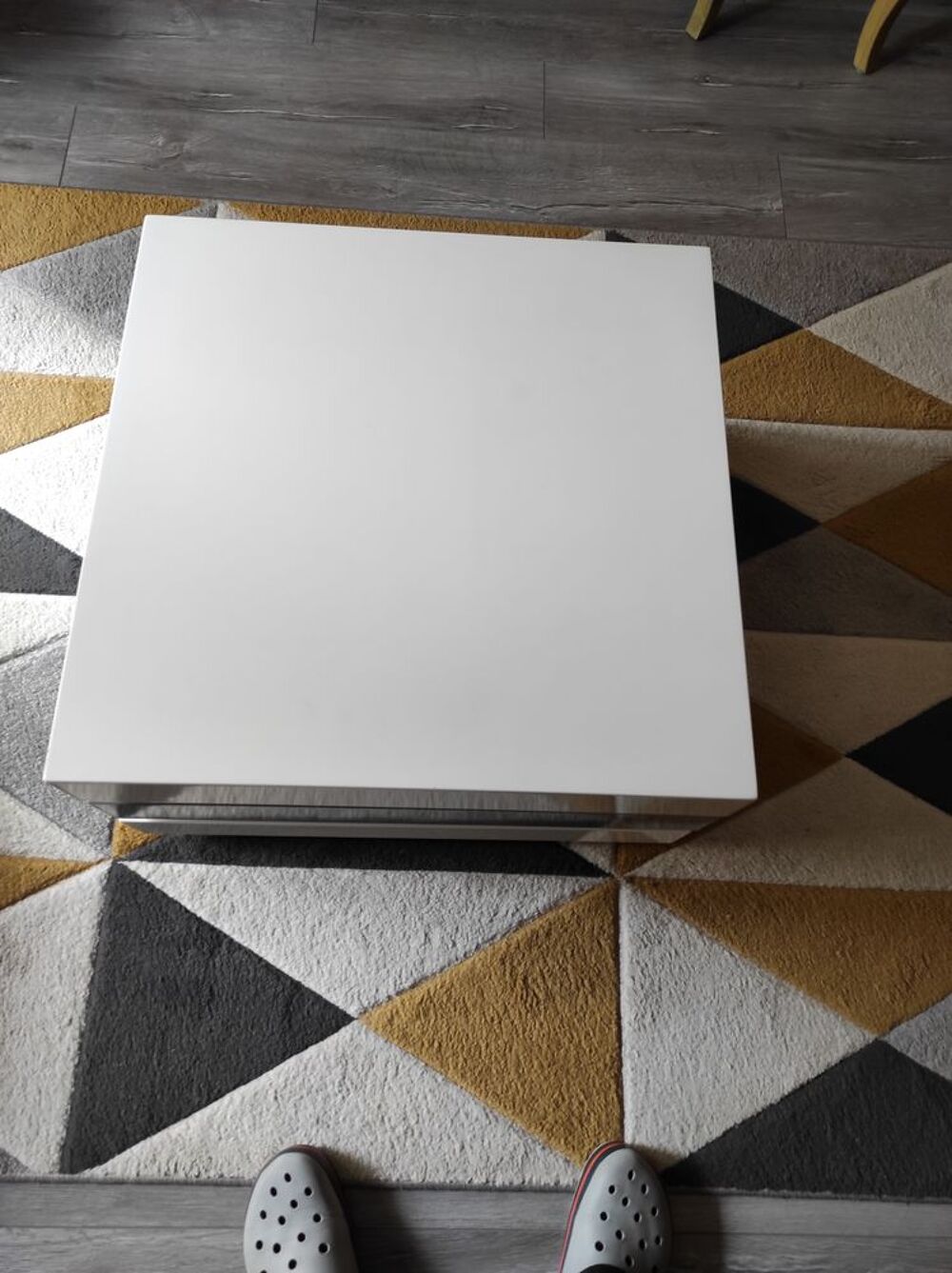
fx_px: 918
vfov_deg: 69.4
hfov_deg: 54.8
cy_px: 636
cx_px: 476
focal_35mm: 25
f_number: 1.89
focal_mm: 5.43
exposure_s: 1/33
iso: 335
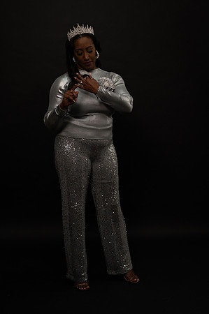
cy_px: 157
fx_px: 436
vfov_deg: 39.6
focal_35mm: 50
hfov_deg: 26.9
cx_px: 104
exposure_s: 1/1600
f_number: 3.5
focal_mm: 50
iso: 640
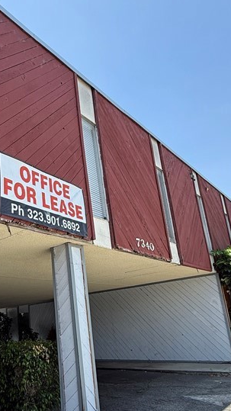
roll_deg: +3.8
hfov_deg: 38.8
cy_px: 248
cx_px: 50
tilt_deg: +14.3
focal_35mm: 29
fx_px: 316
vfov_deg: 65.4
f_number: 2.2
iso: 50
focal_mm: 2.22
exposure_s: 1/574
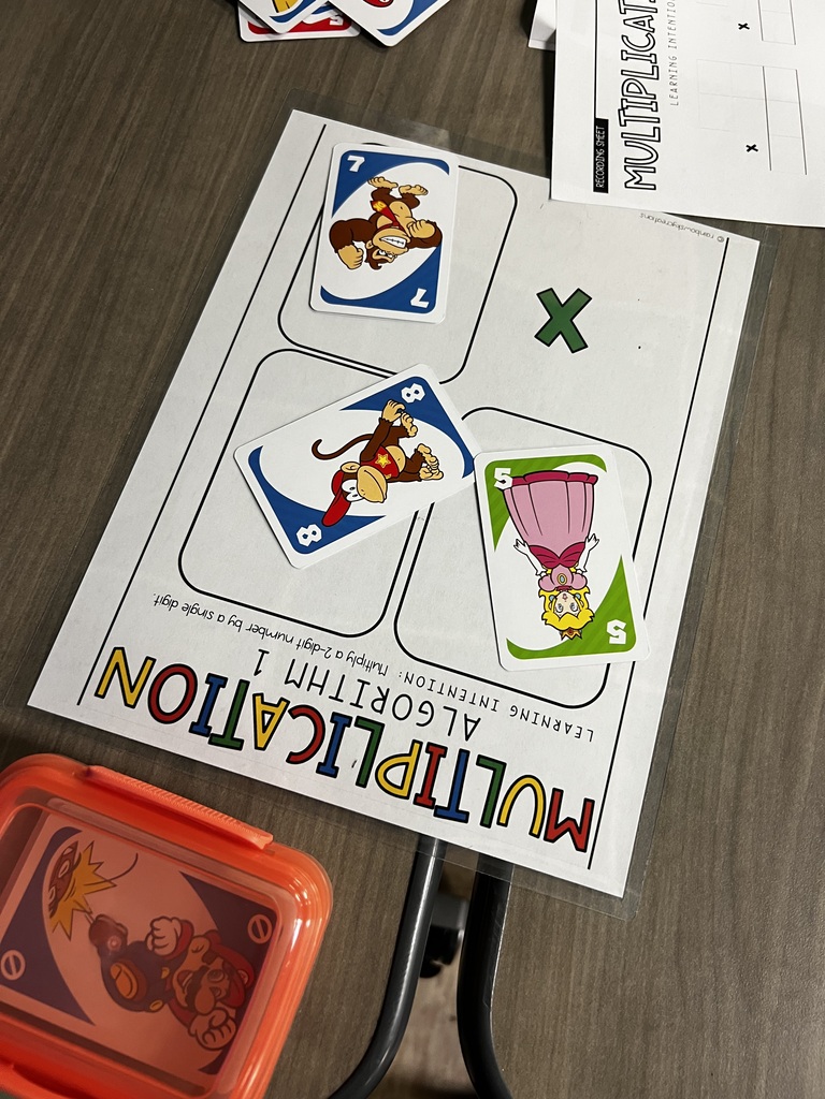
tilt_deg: -71.7
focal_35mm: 26
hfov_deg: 53.1
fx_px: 826
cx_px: 412
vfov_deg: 67.3
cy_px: 550
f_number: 1.5
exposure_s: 1/60
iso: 100
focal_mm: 5.7
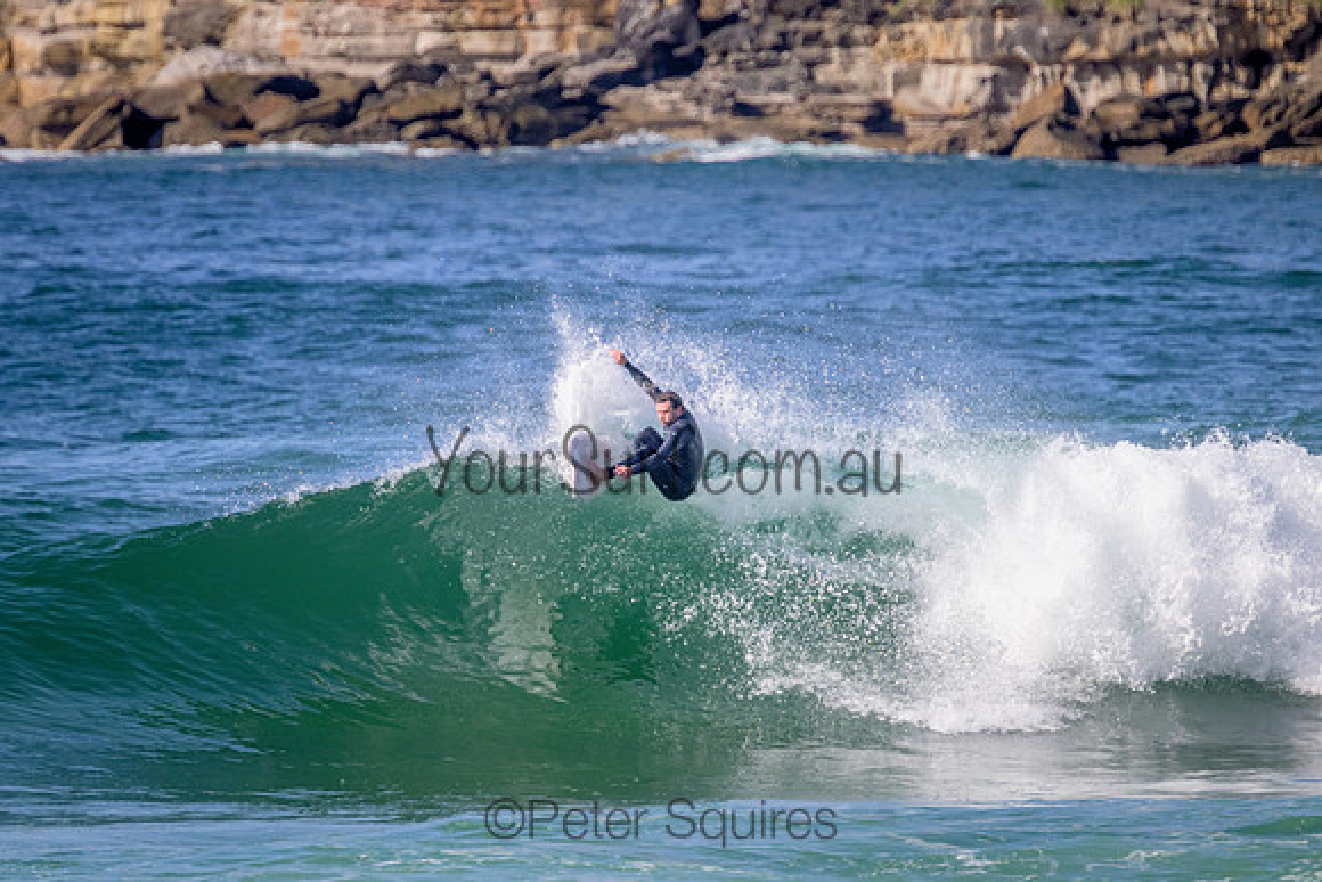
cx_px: 661
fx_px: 29383
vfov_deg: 1.7
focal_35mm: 800
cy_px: 441
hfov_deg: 2.6
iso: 1800
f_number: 11
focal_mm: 800
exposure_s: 1/2000
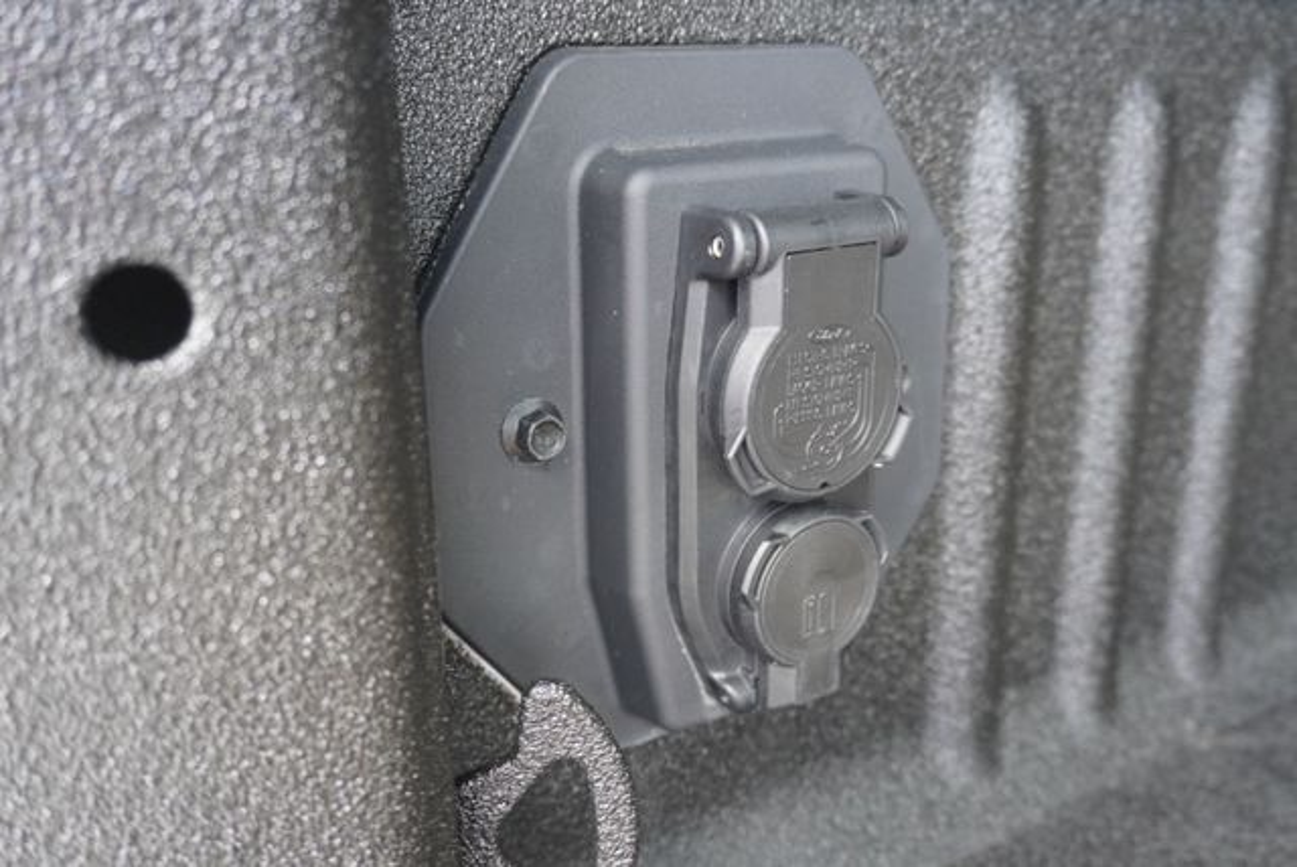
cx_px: 648
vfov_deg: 38.4
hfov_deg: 55.1
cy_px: 434
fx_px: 1244
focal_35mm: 34
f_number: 4
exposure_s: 1/60
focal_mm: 23
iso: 1000
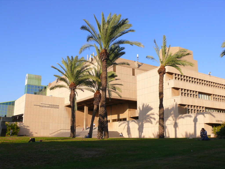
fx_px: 227
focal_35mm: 35
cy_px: 84
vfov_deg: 40.7
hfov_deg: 52.6
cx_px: 112
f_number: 5.6
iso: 100
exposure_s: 1/320
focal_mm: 7.4
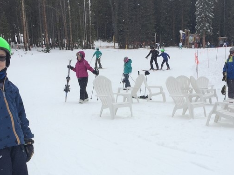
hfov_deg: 36.8
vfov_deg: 27.4
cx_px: 123
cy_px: 143
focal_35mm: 52
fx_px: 351
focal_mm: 4.15
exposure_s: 1/1319
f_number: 2.2
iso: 32
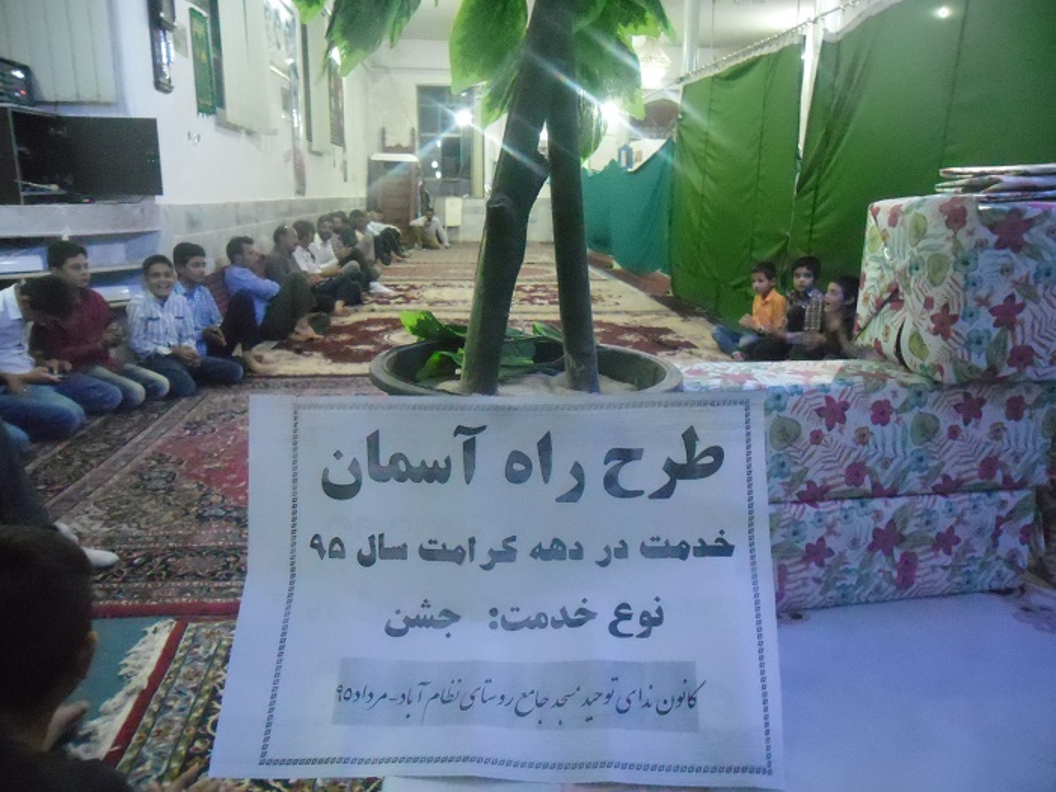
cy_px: 396
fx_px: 824
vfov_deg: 51.4
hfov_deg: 65.3
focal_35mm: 27
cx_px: 528
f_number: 3.5
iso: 800
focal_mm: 4.9
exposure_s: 1/10
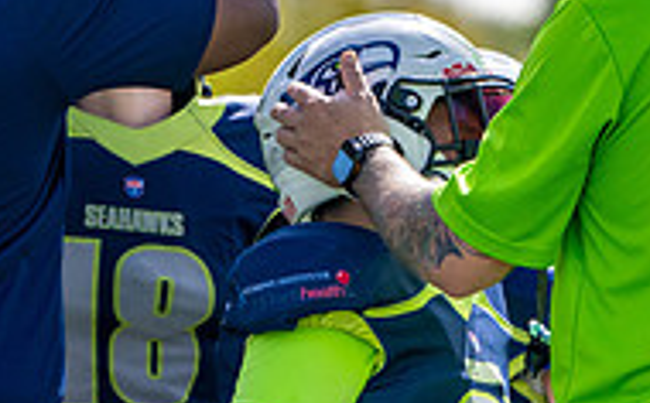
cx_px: 510
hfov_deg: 2.1
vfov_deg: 1.3
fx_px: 17683
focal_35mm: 1000
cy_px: 388
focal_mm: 276
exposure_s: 1/2500
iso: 640
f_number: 5.6
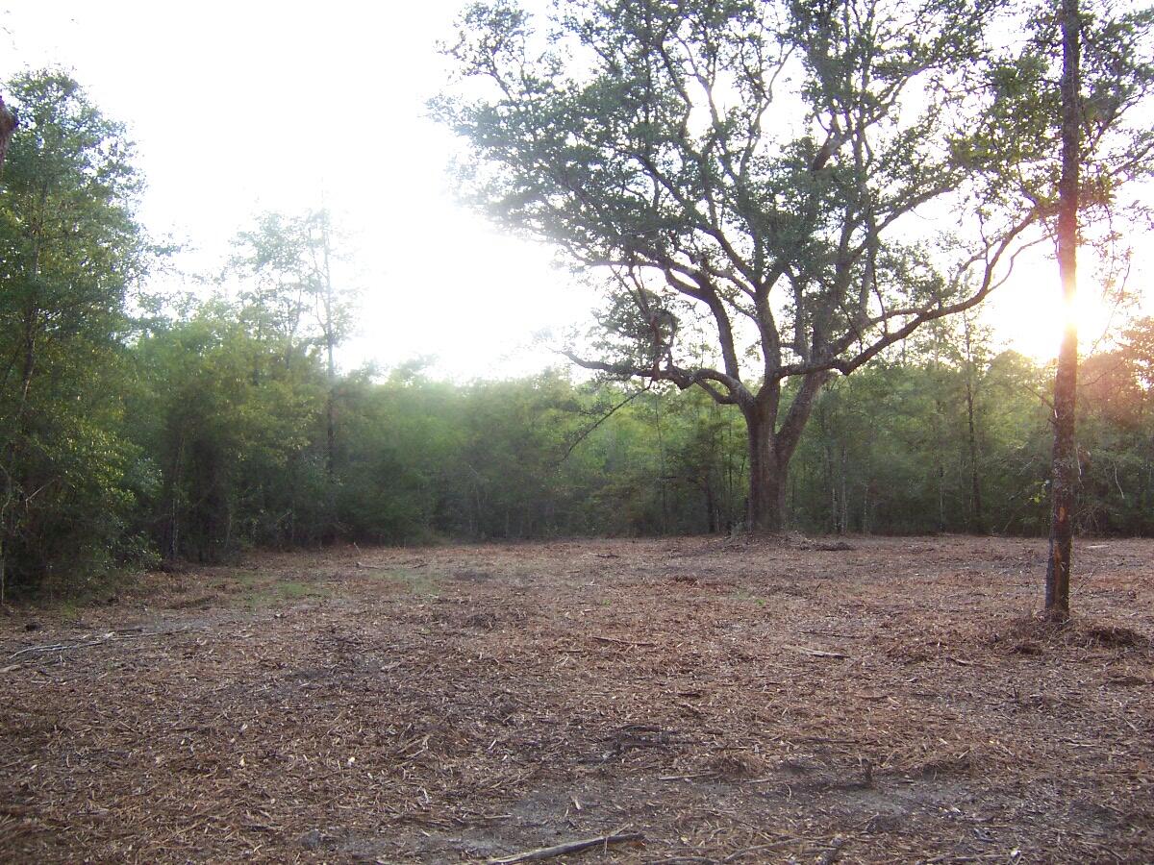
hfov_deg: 55.4
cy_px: 432
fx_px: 1100
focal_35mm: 33
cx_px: 577
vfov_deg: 42.9
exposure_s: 1/60
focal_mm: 5.5
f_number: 2.8
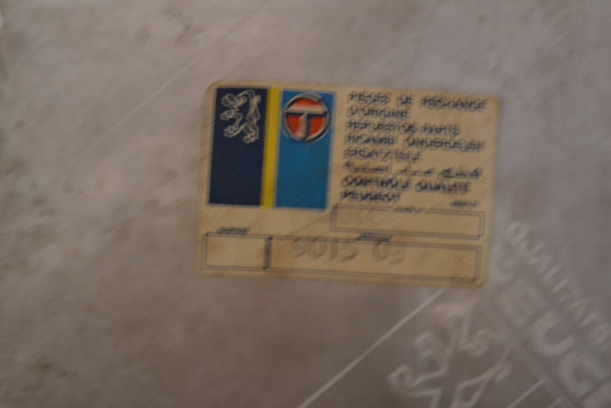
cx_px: 306
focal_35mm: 60
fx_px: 1018
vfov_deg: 22.6
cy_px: 204
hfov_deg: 33.4
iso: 3200
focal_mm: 40
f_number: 5.3
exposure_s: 1/6
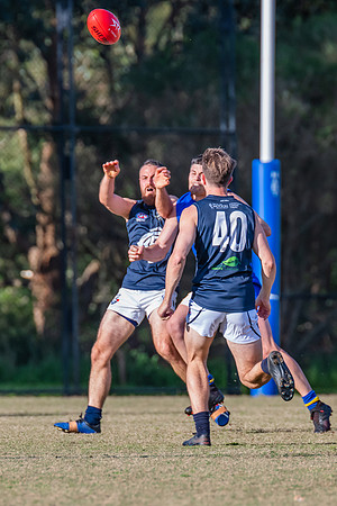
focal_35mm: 726
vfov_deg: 2.8
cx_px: 142
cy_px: 243
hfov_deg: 1.9
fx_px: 10192
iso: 800
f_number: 5.6
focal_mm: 420
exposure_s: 1/2000
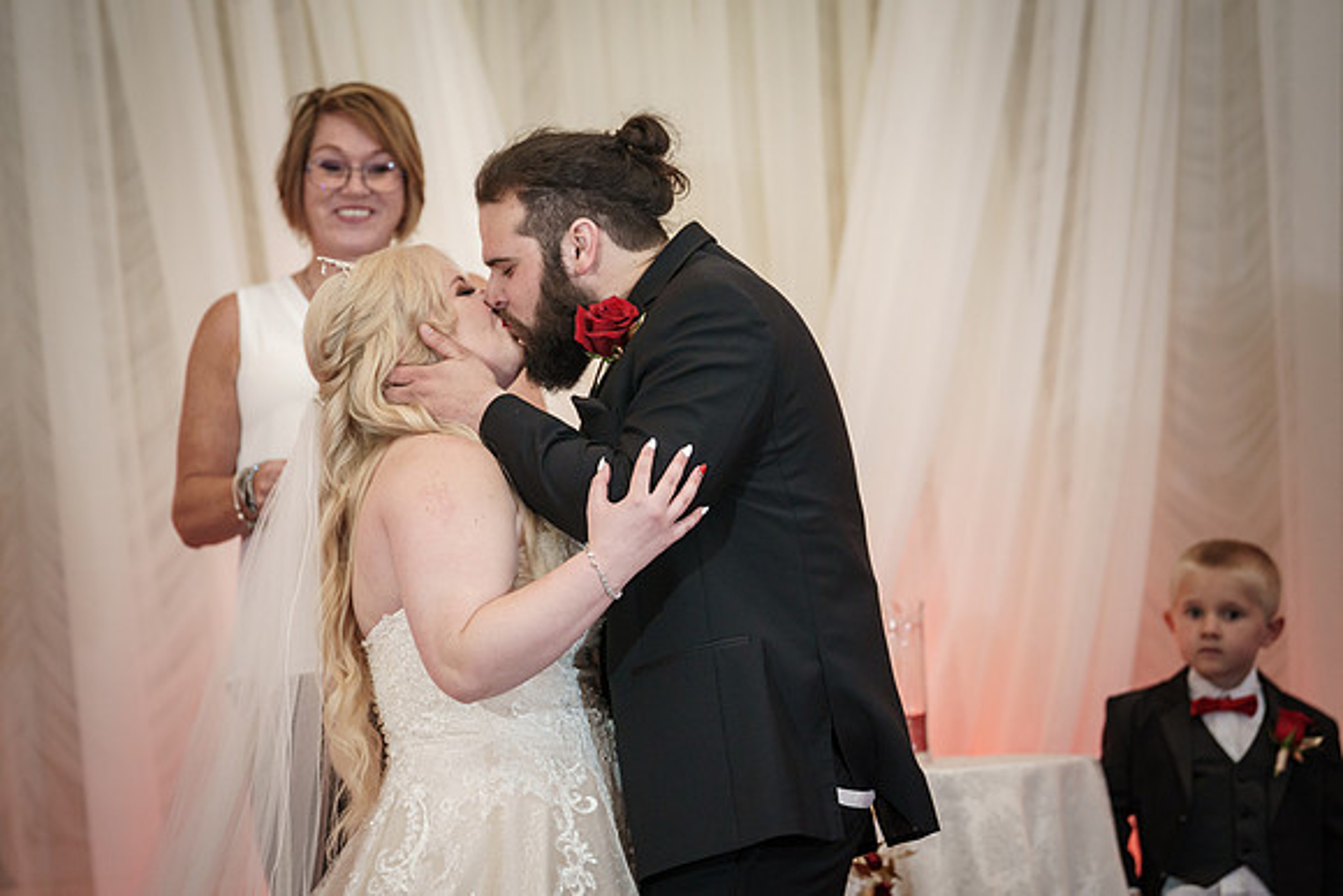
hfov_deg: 12.0
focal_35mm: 172
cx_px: 672
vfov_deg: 8.0
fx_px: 6400
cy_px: 448
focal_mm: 170
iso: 2000
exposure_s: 1/100
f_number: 4
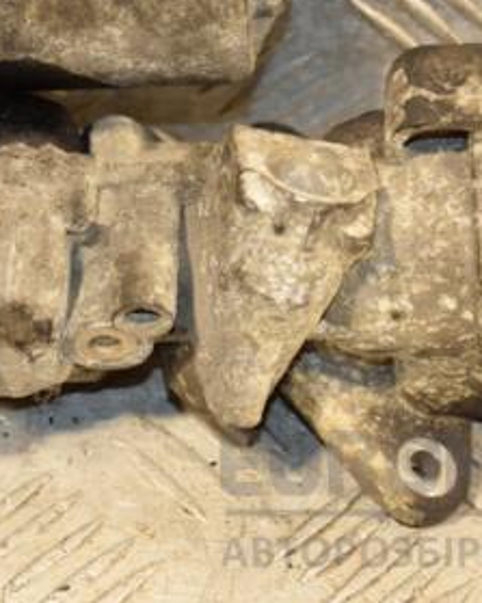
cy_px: 175
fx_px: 3354
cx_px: 179
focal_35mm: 188
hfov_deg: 8.2
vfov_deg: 10.3
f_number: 5.3
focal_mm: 62
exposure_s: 1/160
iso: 800
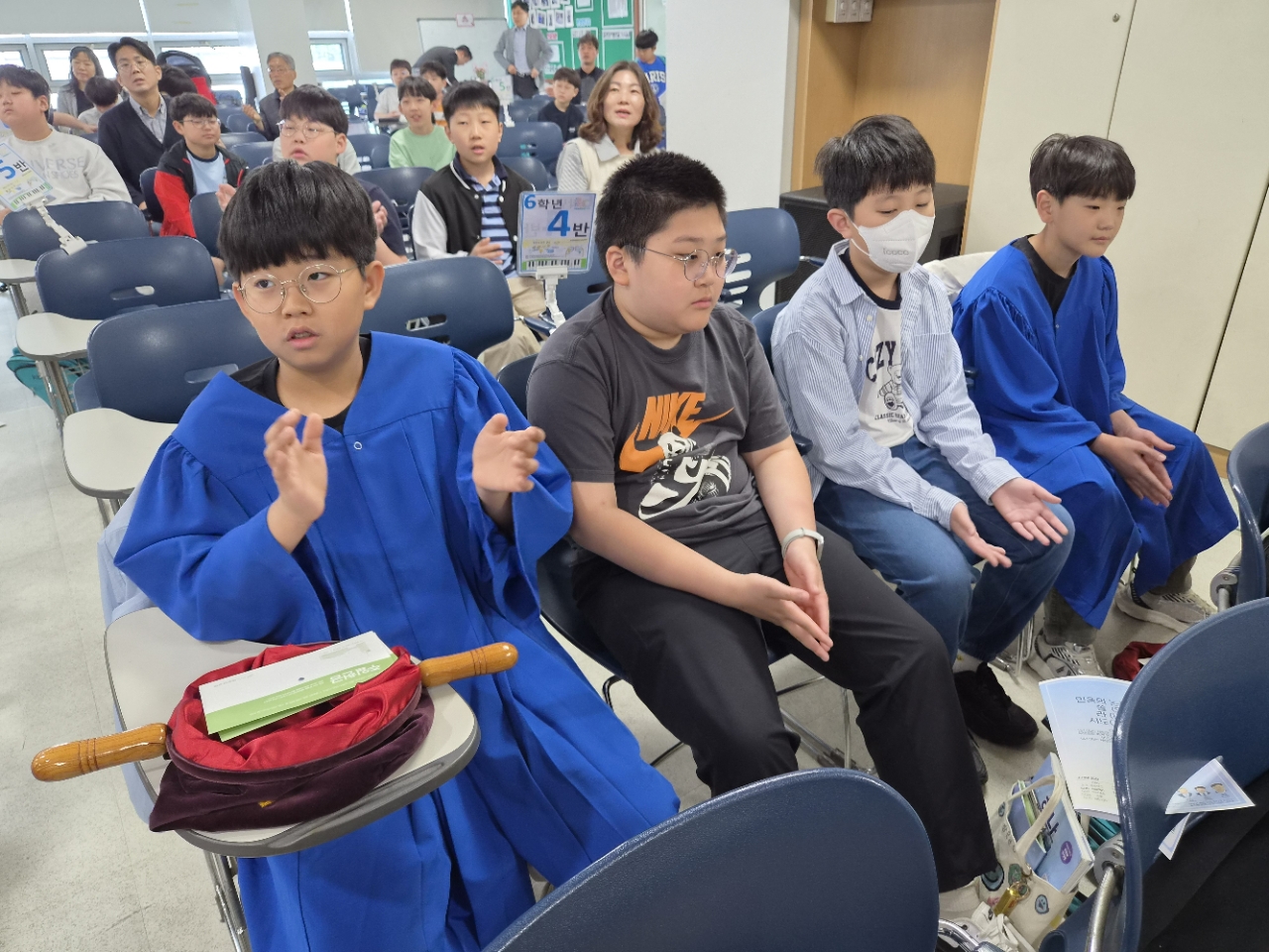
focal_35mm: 23
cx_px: 634
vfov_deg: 58.9
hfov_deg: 73.9
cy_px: 476
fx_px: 843
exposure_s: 1/120
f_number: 1.8
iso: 500
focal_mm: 5.4
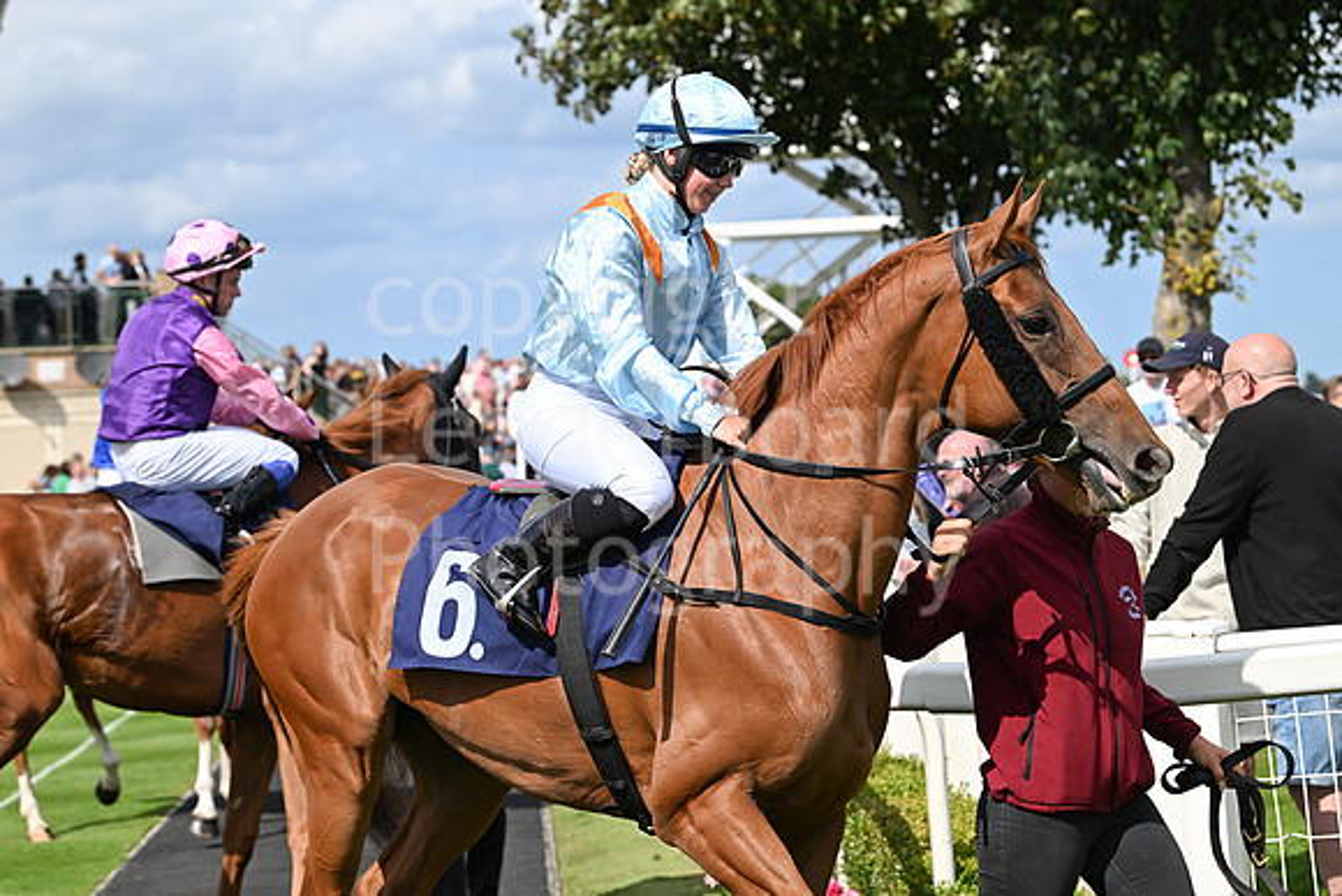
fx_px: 3542
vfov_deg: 14.4
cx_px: 671
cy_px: 448
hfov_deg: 21.5
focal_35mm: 95
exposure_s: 1/3200
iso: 500
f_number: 5.6
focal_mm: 95
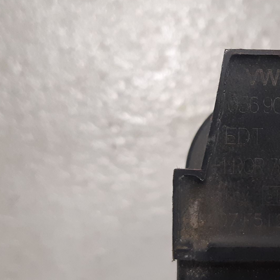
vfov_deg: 38.3
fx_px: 403
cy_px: 147
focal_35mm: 44
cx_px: 261
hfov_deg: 35.7
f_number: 1.7
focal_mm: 3.93
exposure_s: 1/50
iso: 200
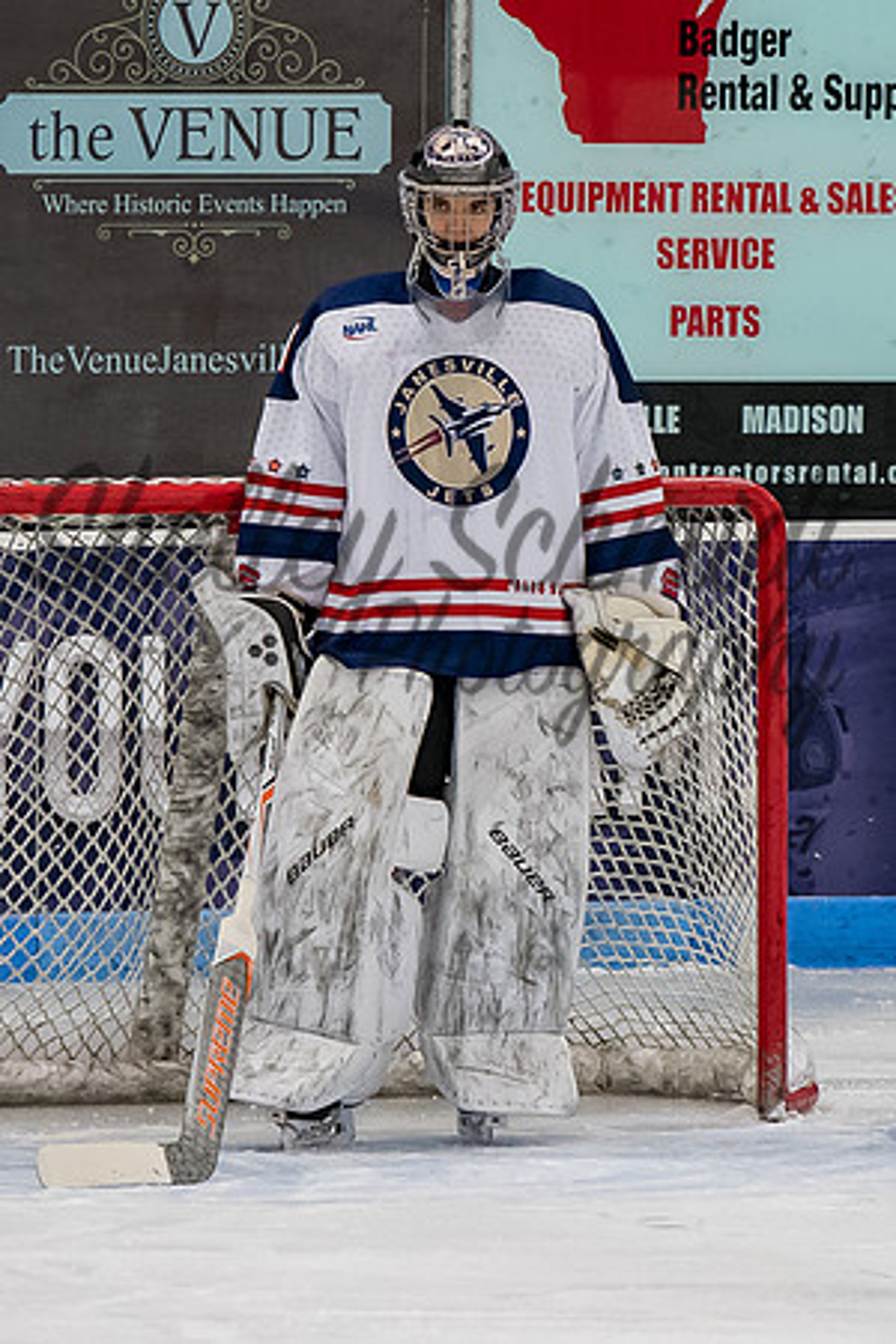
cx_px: 527
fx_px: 20752
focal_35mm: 556
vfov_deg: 3.7
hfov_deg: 2.5
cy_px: 618
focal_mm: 190
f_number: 3.2
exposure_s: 1/800
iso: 2500
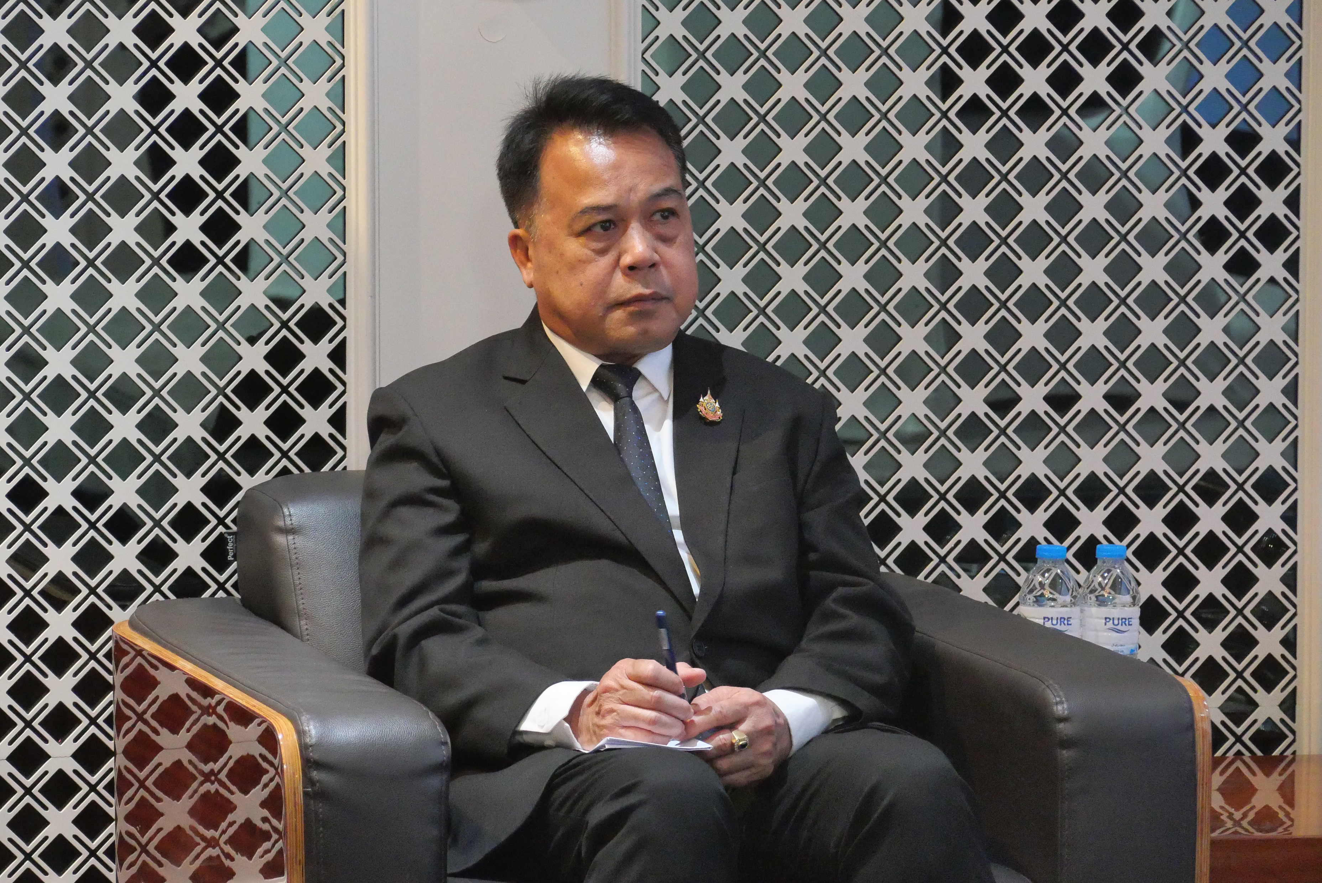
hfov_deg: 9.9
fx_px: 7606
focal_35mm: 207
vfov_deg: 6.6
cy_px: 442
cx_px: 661
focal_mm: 100
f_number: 5.6
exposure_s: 1/125
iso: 6400
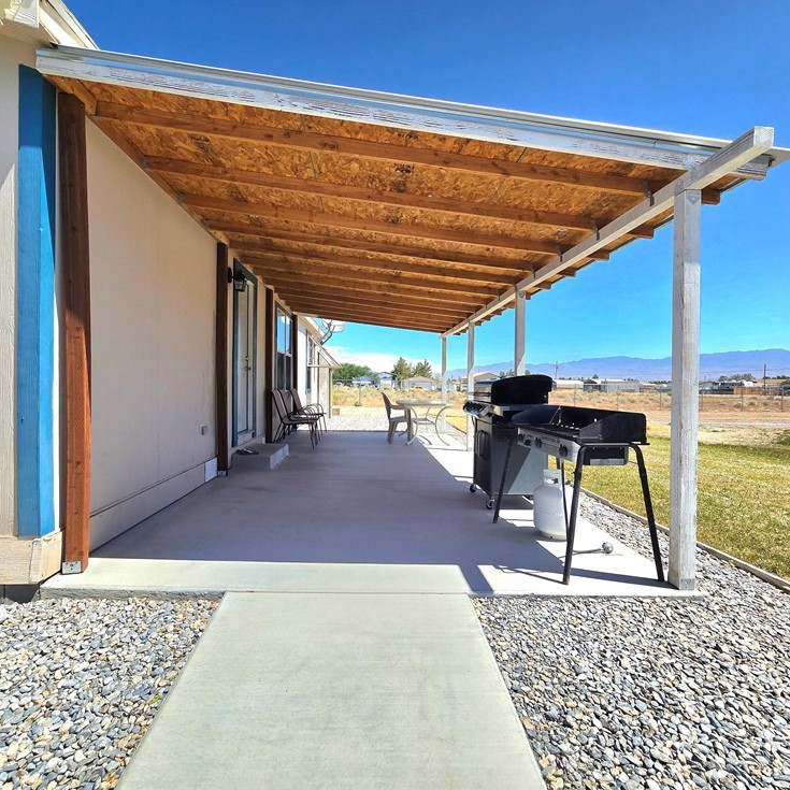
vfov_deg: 87.4
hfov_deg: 87.4
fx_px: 413
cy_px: 394
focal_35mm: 16
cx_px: 376
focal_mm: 2.2
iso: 50
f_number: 2.2
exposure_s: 1/3333
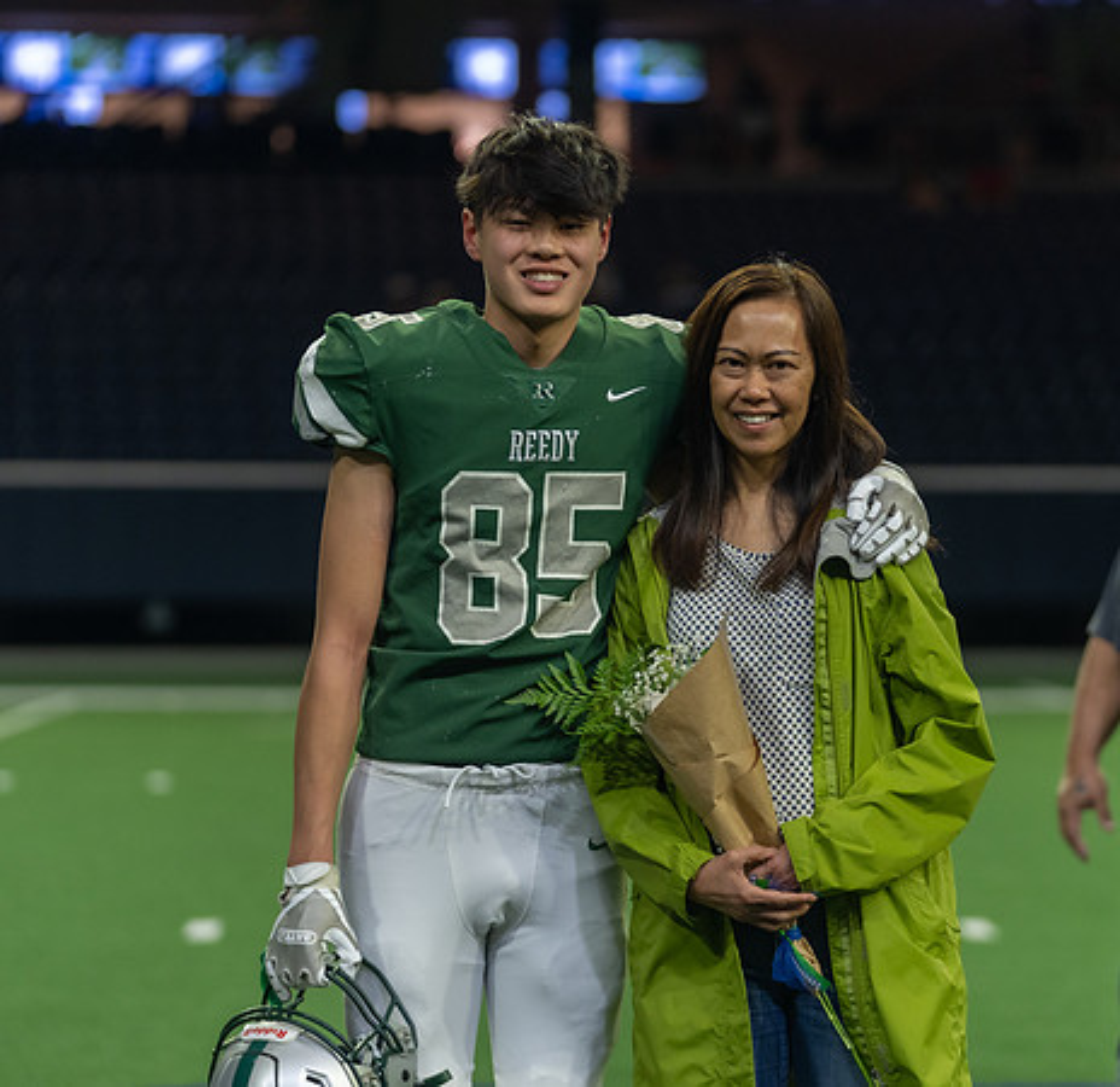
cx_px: 637
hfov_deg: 11.7
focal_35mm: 152
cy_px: 529
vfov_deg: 11.3
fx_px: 5474
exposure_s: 1/320
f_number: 2.8
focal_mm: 116
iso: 1250
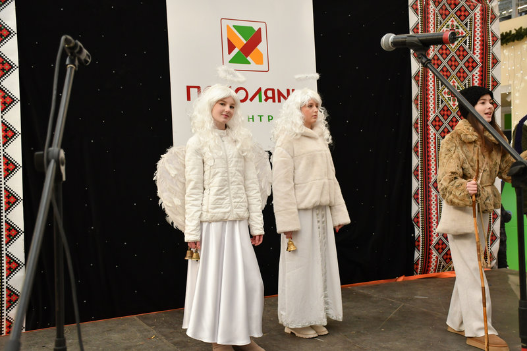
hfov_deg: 48.5
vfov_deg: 33.4
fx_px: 585
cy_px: 176
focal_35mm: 40
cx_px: 264
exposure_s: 1/250
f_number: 4
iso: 1250
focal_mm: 27
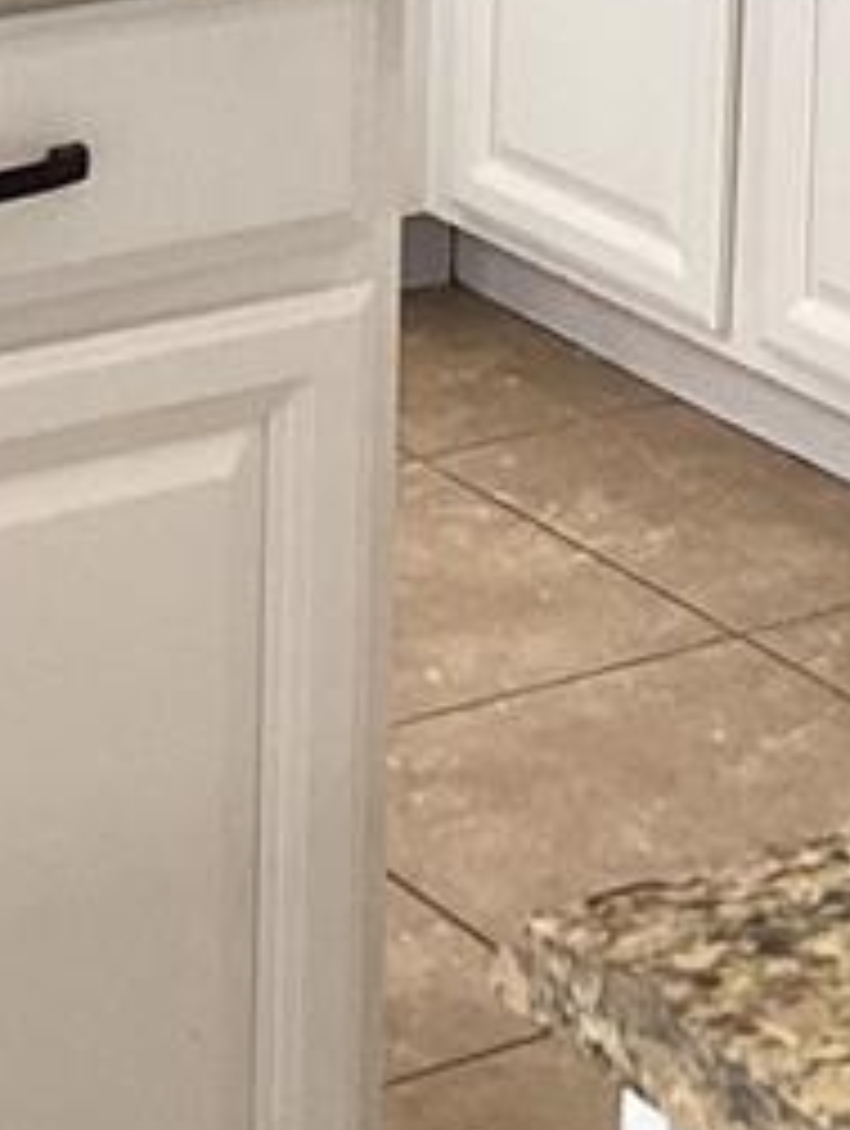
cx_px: 612
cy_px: -608
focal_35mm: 148
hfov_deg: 10.0
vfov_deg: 12.6
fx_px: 4833
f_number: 2.4
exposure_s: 1/60
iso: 100
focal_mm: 3.3
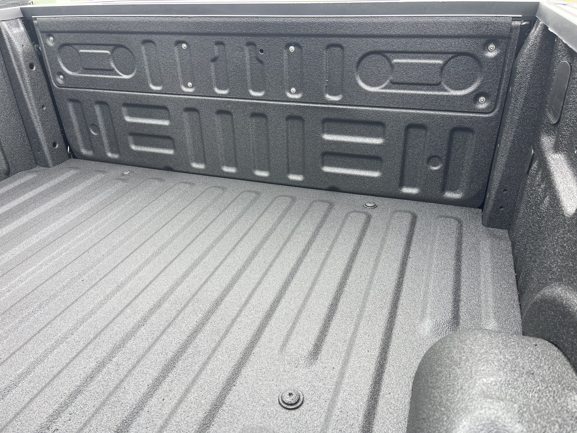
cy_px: 216
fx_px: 417
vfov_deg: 54.9
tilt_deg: -30.1
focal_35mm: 25
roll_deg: +2.7
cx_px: 288
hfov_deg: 69.4
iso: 32
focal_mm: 5.1
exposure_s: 1/235
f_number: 1.6
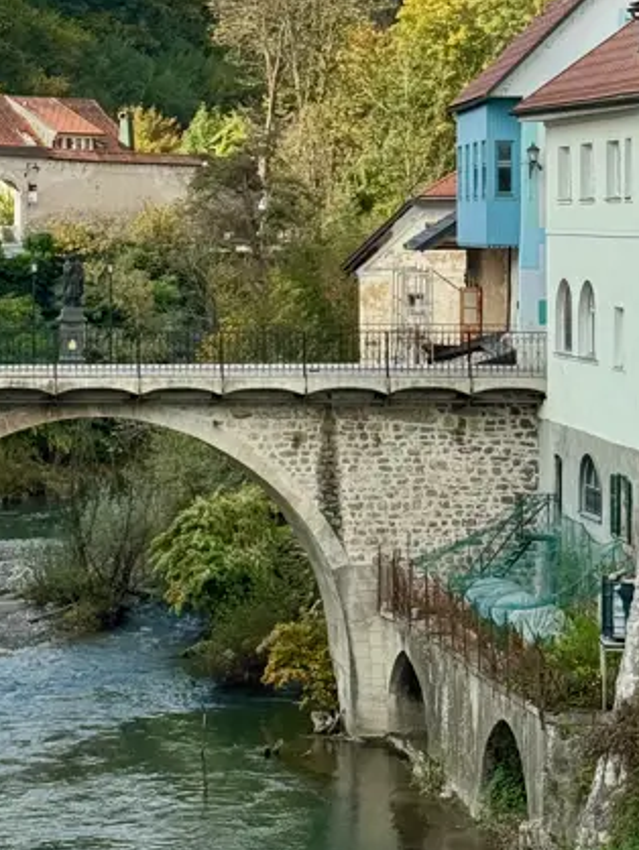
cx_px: 8
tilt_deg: +2.2
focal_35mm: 124
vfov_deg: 15.7
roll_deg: -0.2
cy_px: 89
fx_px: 3049
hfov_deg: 11.8
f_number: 1.78
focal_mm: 6.76
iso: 64
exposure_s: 1/3610
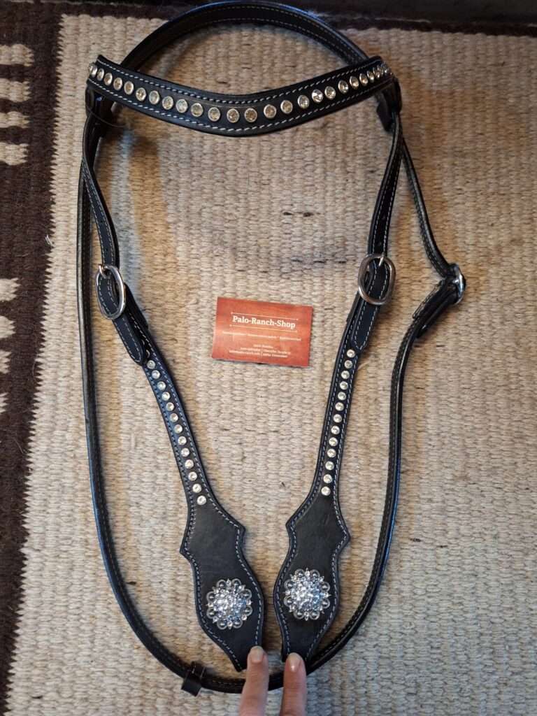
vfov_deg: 73.9
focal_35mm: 23
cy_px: 358
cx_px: 268
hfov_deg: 58.9
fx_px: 476
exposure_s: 1/25
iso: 320
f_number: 1.8
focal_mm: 5.54
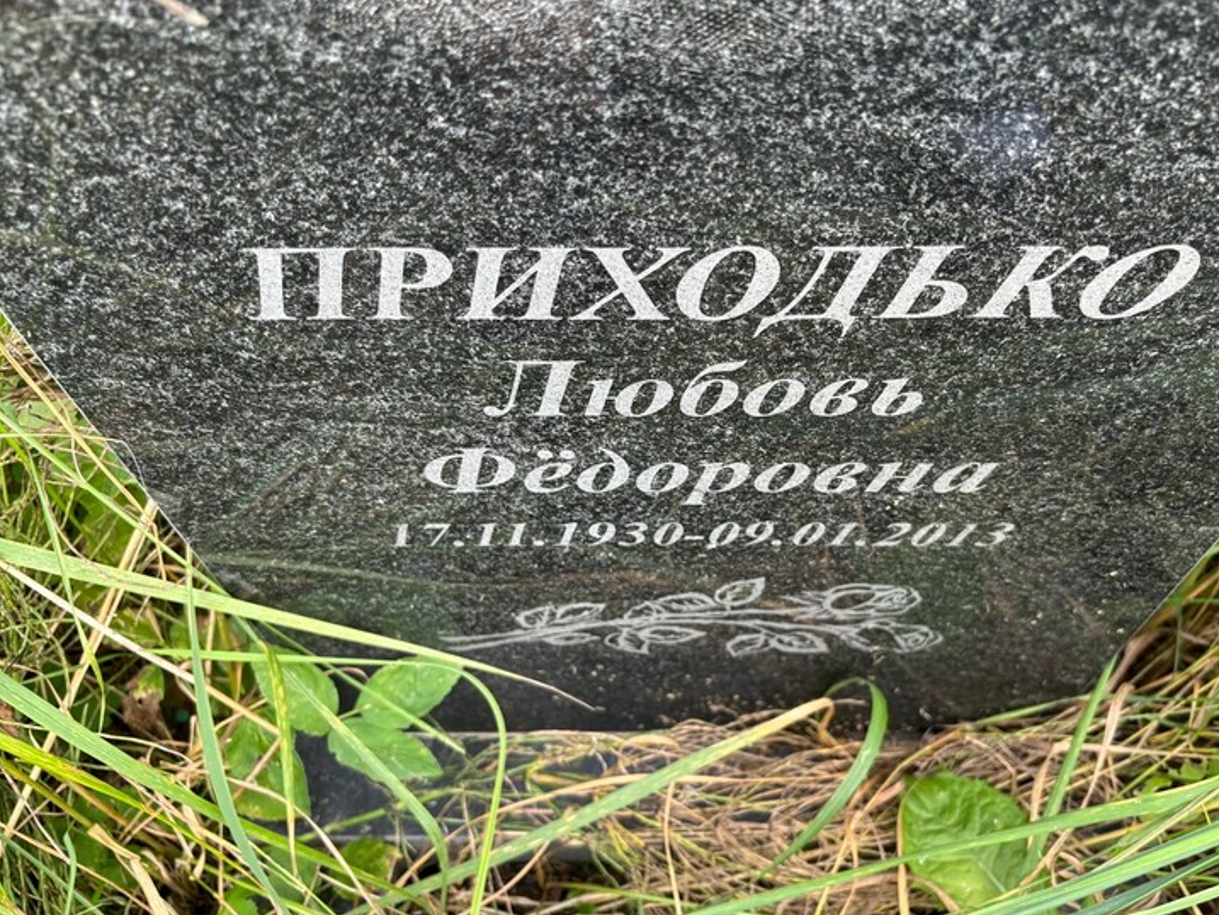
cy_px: 464
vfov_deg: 48.2
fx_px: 1021
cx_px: 678
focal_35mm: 29
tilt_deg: -55.8
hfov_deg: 61.5
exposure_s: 1/121
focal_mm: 5.96
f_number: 1.6
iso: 80
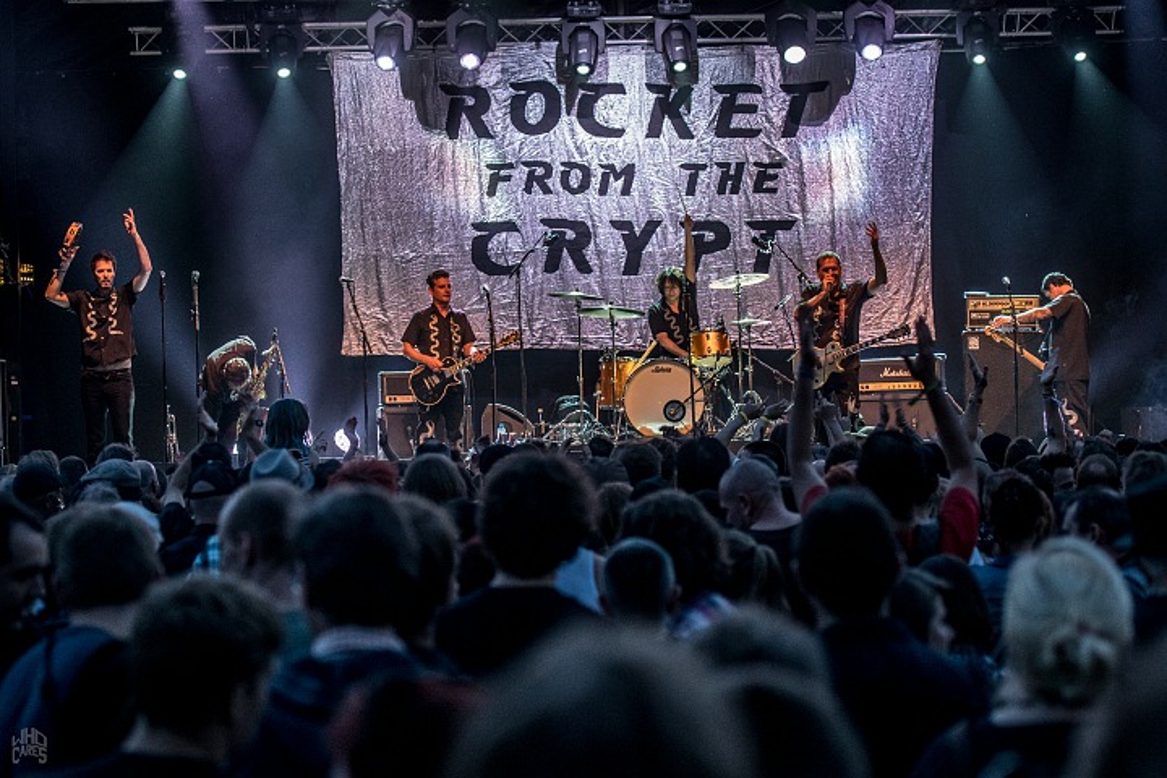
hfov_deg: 19.5
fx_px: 3403
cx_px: 584
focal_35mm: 105
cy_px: 389
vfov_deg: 13.0
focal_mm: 70
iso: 800
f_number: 2.8
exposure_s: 1/100
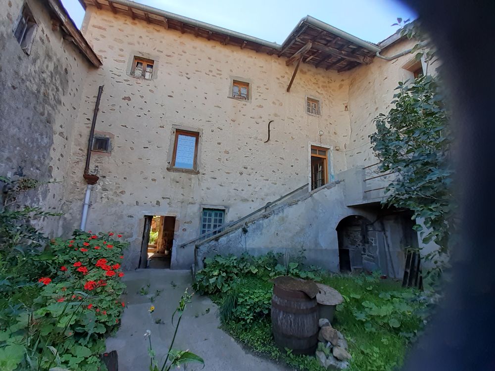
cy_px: 186
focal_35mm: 13
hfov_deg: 106.2
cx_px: 248
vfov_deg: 89.9
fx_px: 186
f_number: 2.2
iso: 40
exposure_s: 1/160
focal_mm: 1.13
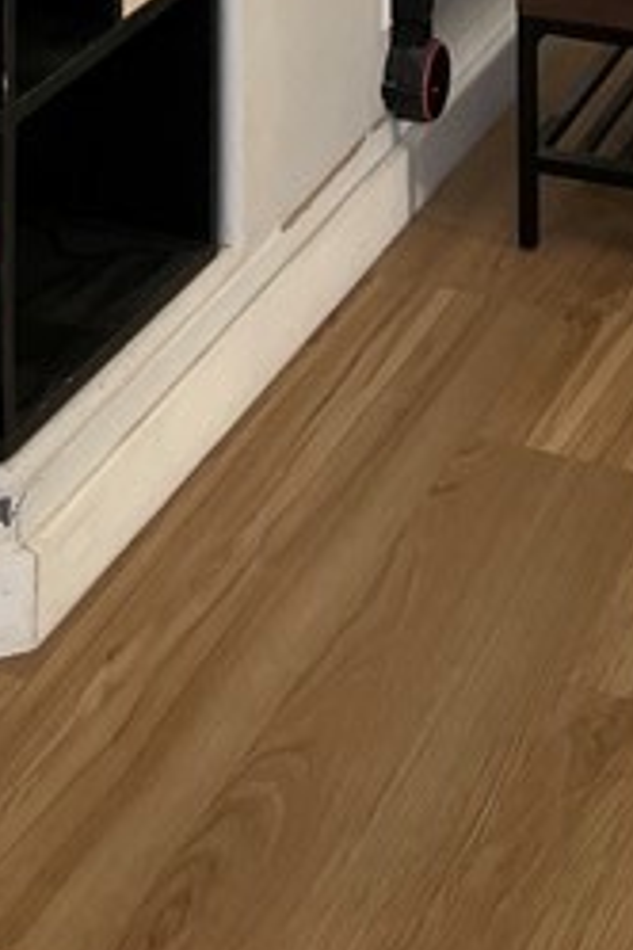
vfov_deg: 15.2
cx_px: 194
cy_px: -897
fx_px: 2927
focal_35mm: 111
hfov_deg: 12.3
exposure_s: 1/120
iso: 125
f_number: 1.5
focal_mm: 5.7
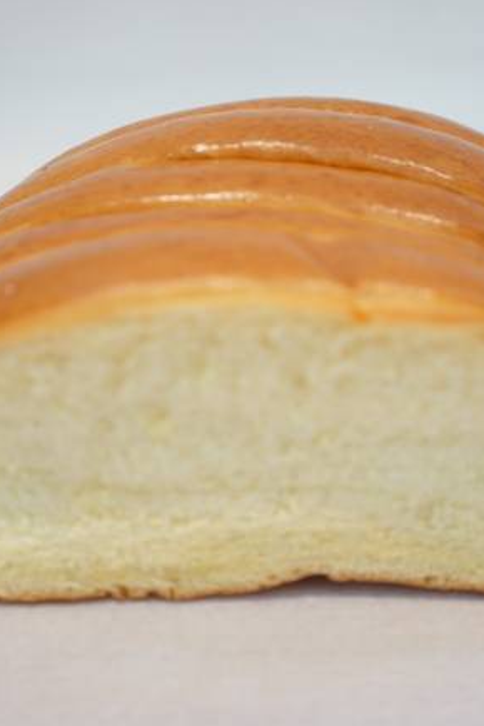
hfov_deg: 25.5
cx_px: 247
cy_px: 360
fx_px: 1069
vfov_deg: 37.5
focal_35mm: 53
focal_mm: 35
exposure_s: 1/60
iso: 500
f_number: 4
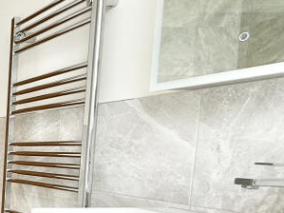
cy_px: 188
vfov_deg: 29.1
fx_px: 394
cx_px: -200
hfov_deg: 23.9
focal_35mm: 48
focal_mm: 2.22
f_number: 2.2
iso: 64
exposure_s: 1/100
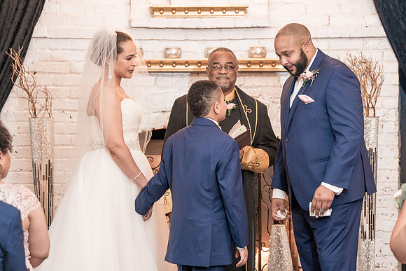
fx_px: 1749
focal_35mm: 155
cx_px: 212
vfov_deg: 8.9
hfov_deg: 13.2
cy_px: 121
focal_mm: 140
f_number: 4
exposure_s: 1/100
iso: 2000
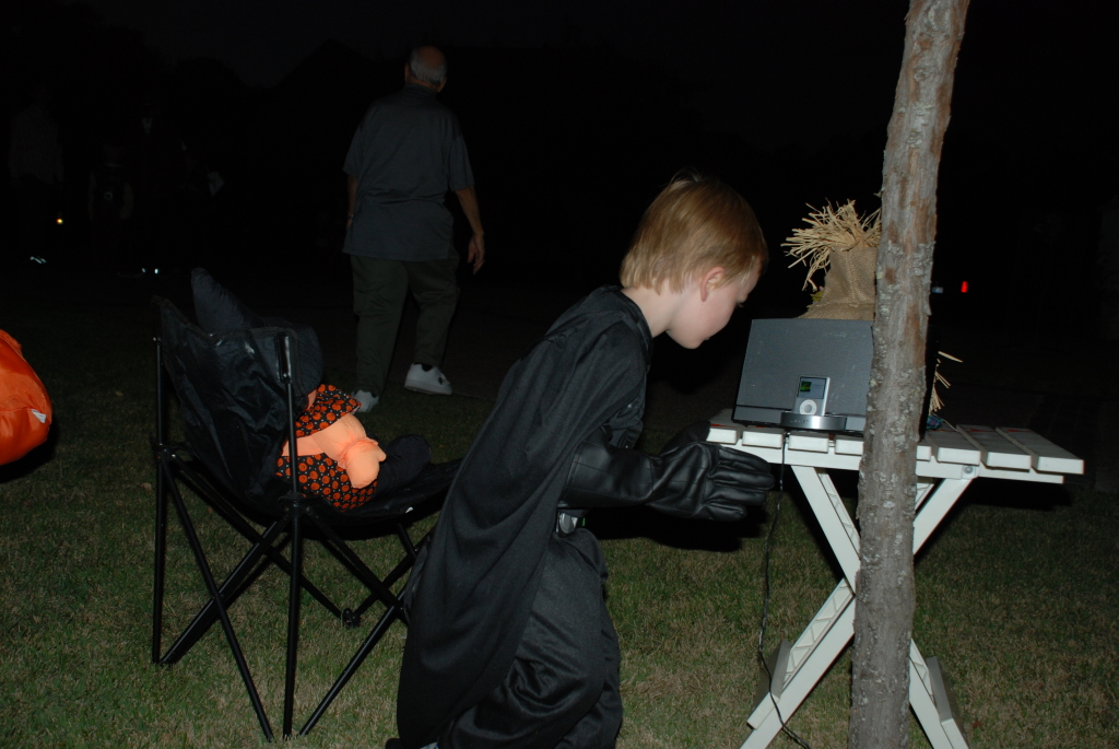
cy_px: 374
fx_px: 1213
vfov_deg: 34.3
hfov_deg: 49.5
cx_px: 560
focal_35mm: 39
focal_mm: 26
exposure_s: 1/60
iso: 200
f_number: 4
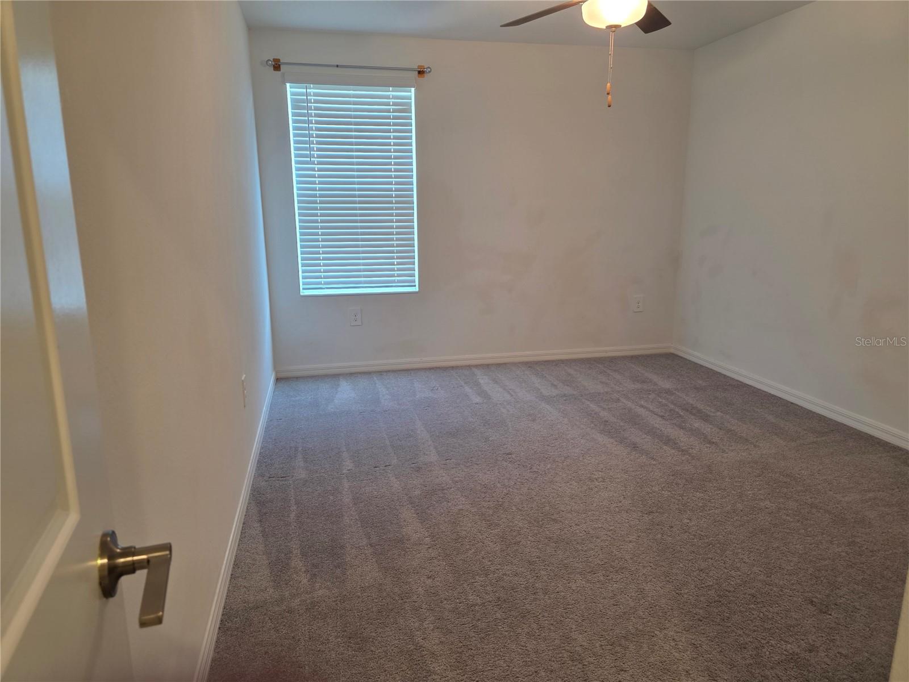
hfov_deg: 73.9
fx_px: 604
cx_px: 454
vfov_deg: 58.9
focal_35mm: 23
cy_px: 341
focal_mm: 6.3
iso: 100
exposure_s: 1/52
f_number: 1.7
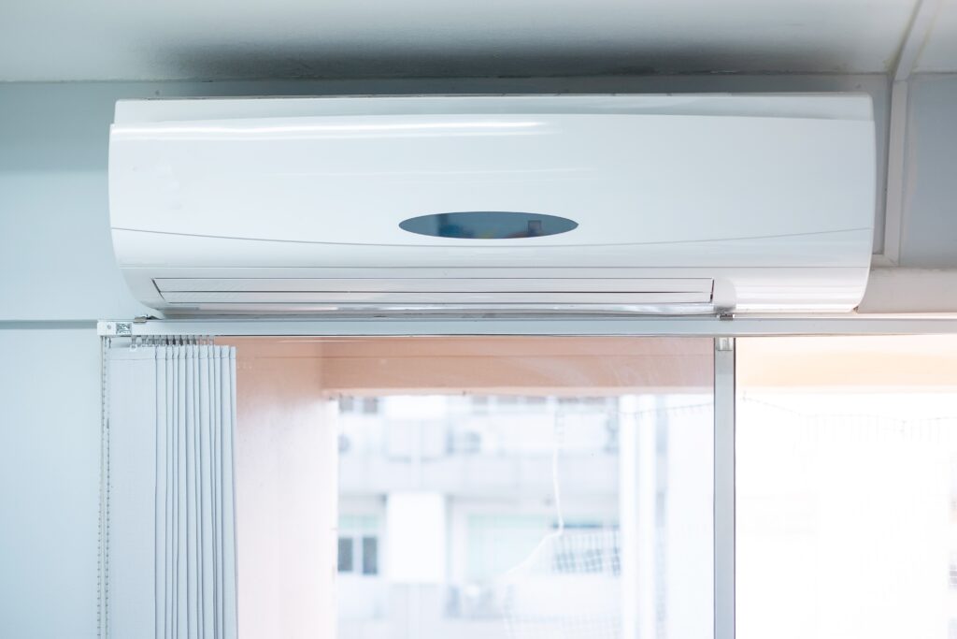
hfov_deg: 37.5
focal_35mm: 53
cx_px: 478
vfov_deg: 25.5
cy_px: 320
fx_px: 1409
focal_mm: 35
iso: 200
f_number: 2
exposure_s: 1/240
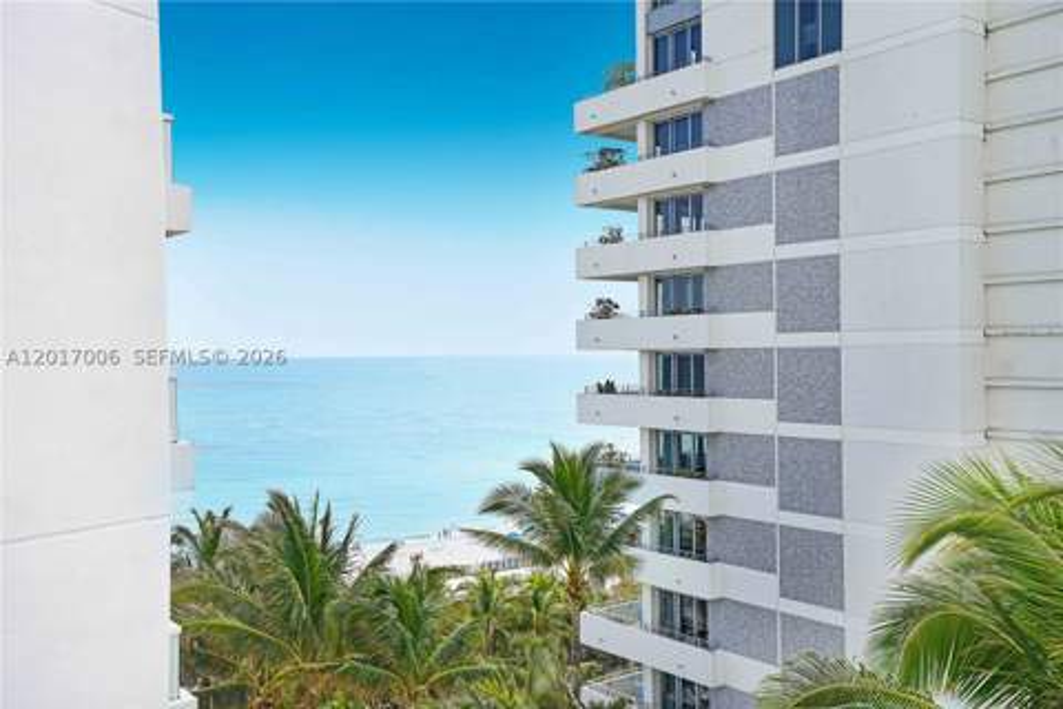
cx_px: 532
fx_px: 1033
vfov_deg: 37.9
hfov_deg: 54.4
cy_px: 354
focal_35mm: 35
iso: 100
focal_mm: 35
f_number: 5
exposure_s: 1/500
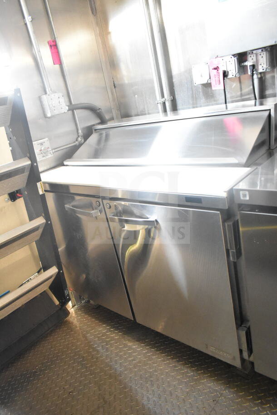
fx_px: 311
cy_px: 208
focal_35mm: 27
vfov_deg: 67.4
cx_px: 138
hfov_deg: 48.0
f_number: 3.5
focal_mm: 18
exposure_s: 1/30
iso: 5000
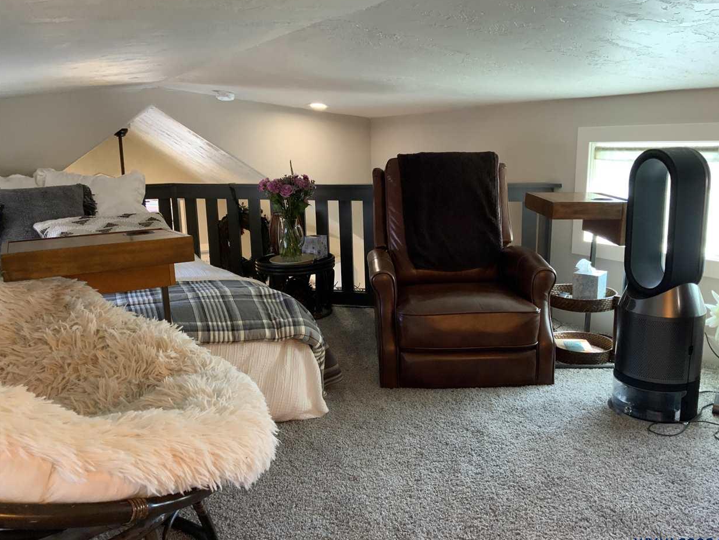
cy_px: 271
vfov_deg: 46.8
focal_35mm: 30
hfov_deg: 60.0
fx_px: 623
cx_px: 369
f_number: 1.8
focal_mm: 3
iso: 160
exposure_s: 1/60
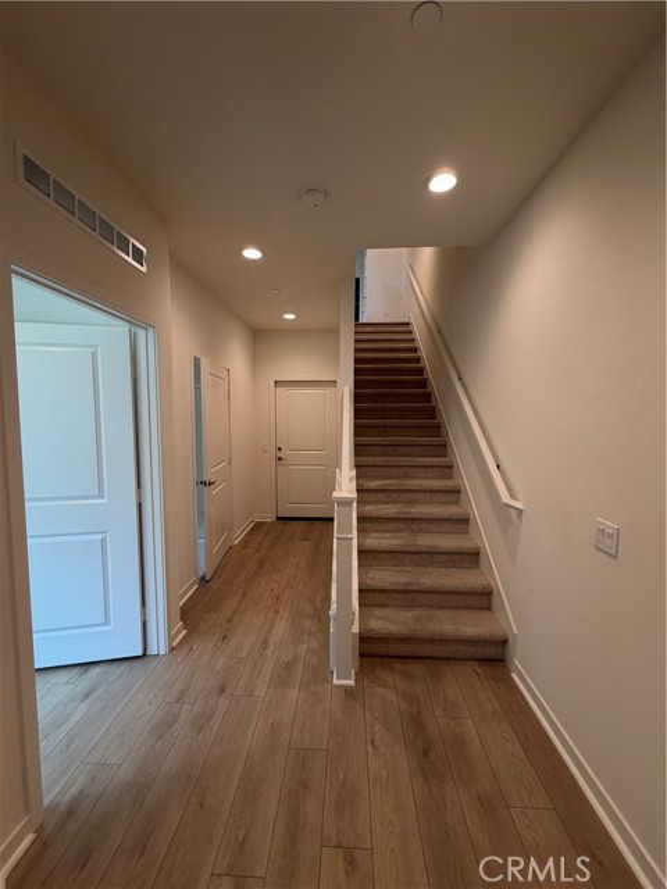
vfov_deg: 102.1
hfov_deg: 85.7
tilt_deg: -4.9
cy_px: 444
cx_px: 334
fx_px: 360
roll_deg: -0.8
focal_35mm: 14
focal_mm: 2.22
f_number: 2.2
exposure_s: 1/120
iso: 125
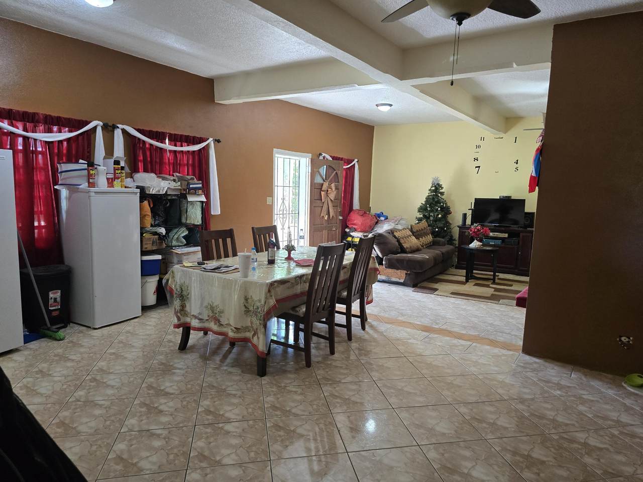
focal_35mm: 23
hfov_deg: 73.9
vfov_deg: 58.9
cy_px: 241
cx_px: 322
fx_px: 427
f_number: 1.7
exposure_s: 1/120
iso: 500
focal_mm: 6.3
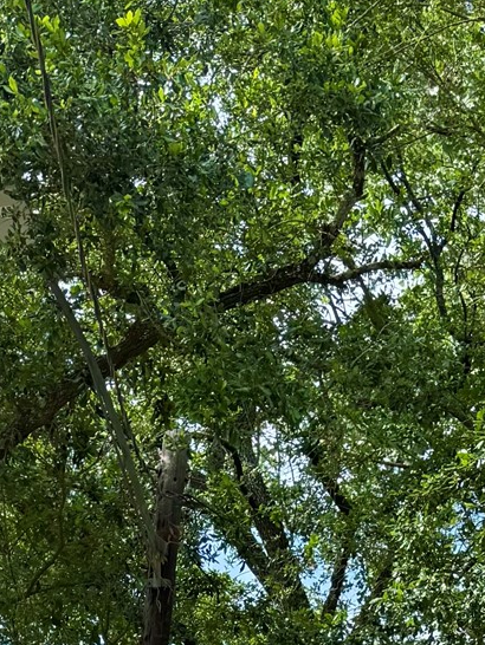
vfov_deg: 17.6
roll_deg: -0.3
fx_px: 1680
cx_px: 507
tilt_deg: +6.7
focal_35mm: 90
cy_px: 1157
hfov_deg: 16.0
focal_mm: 6.76
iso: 80
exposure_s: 1/1285
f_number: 1.78
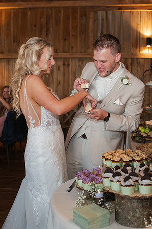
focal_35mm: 53
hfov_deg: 25.6
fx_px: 334
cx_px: 85
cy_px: 114
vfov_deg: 37.8
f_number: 3.2
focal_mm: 35
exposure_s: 1/200
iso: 1000
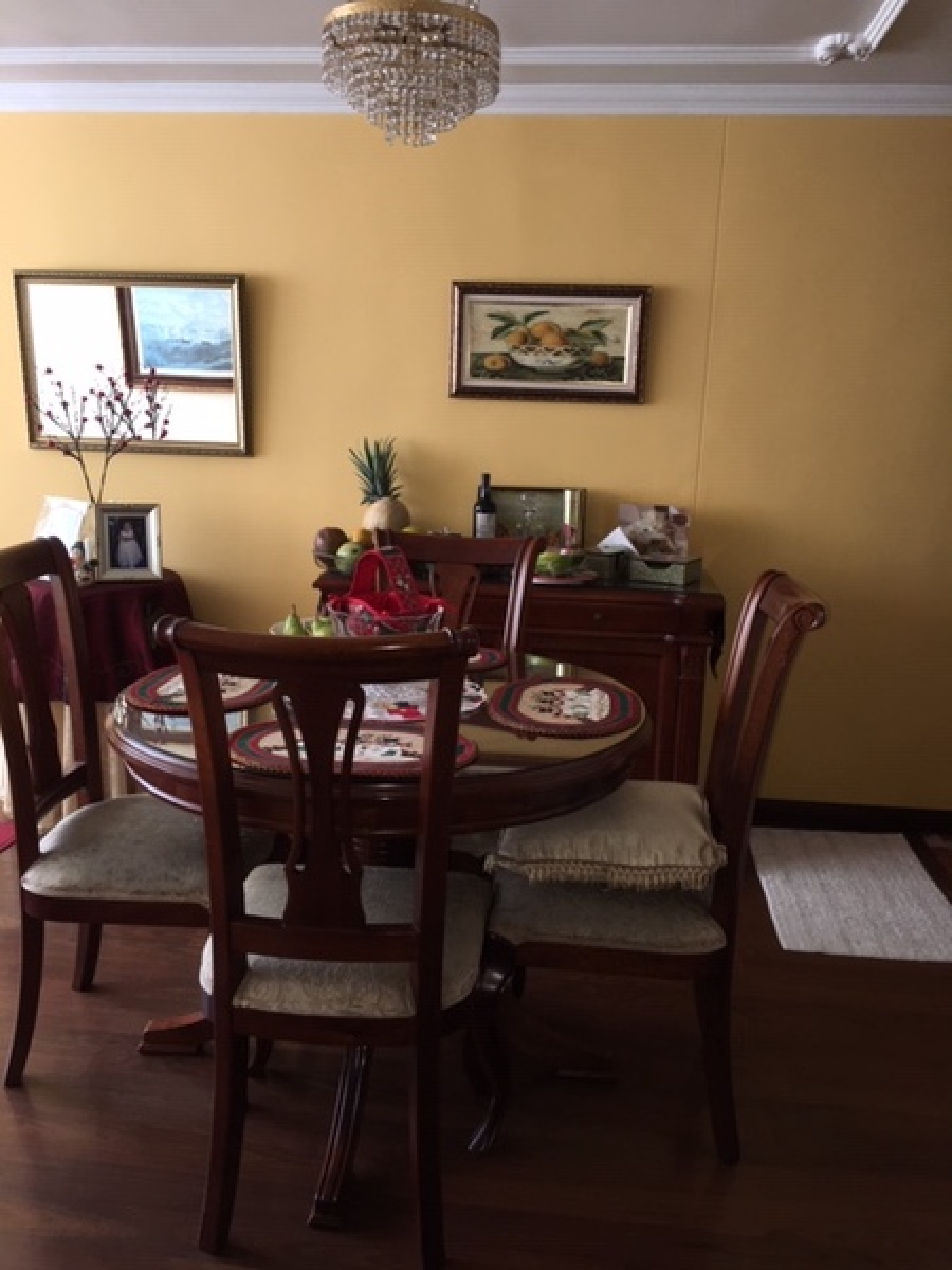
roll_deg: -1.6
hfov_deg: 48.2
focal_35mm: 29
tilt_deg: -10.5
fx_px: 1063
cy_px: 635
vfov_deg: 61.7
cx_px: 476
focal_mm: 4.15
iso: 32
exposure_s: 1/30
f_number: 2.2
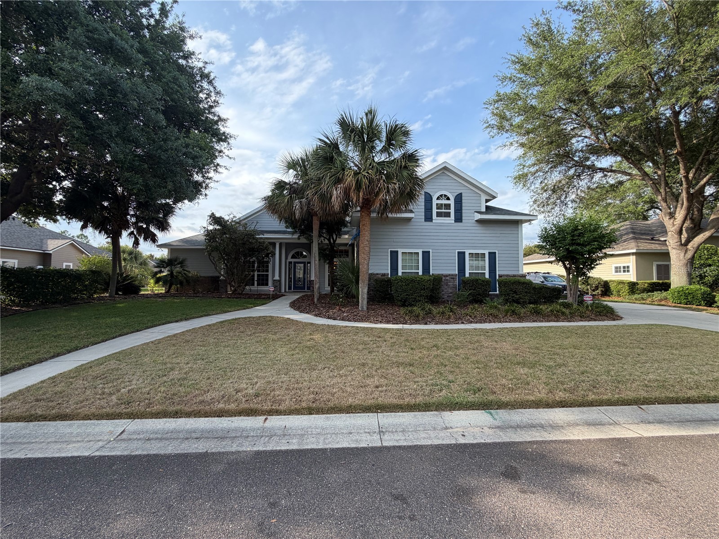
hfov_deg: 102.1
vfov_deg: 85.7
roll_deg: +0.7
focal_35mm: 14
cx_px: 360
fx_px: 291
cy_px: 270
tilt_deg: +1.9
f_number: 2.2
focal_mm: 2.22
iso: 40
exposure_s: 1/527
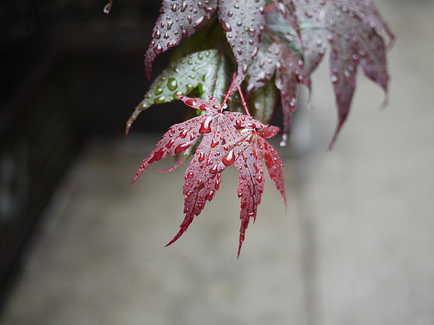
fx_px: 502
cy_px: 162
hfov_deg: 46.8
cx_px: 217
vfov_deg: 36.0
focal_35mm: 40
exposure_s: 1/125
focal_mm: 20
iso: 500
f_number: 1.7
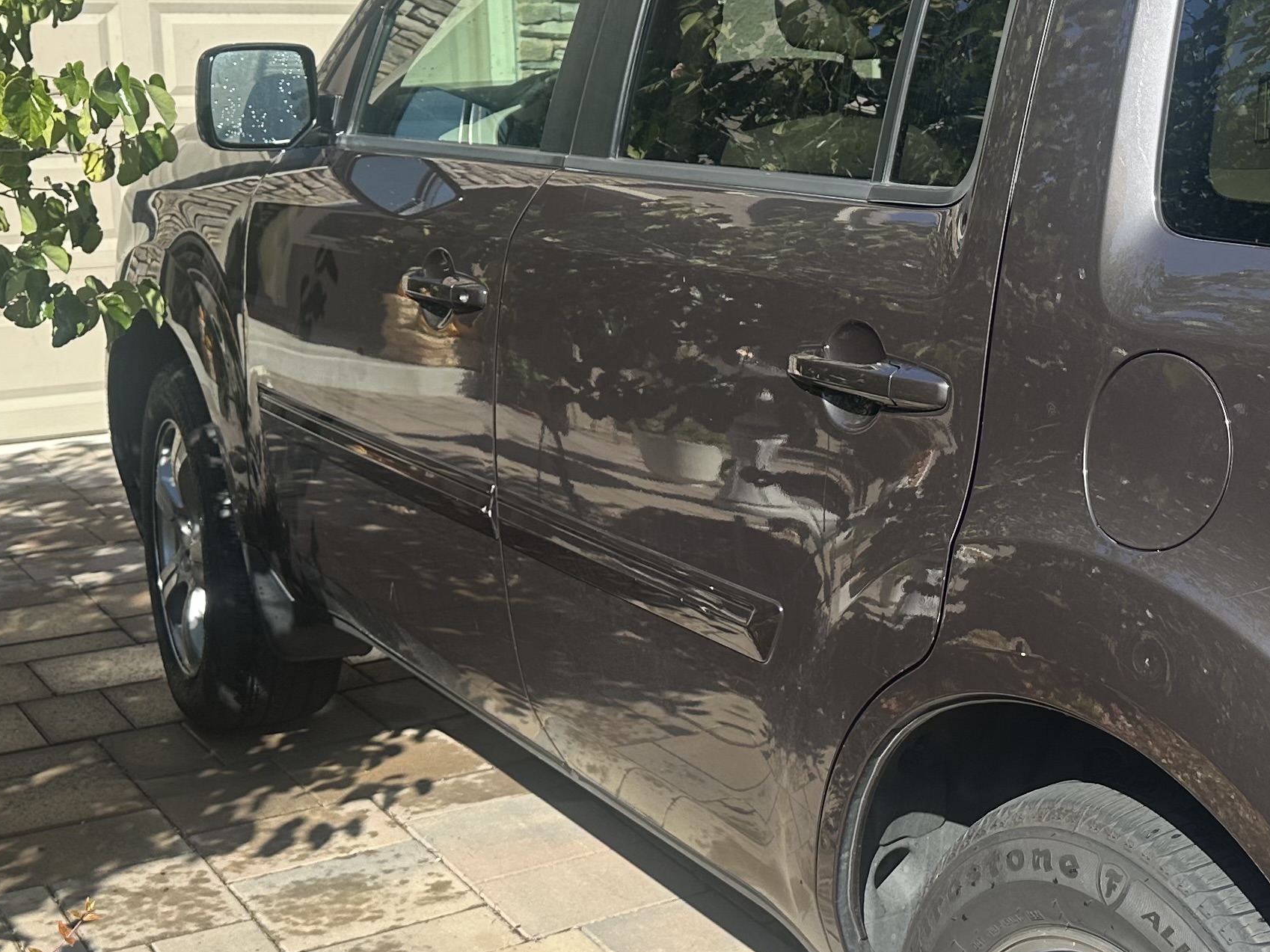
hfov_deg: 32.6
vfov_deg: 25.6
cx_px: 1060
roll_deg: +0.7
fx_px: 2091
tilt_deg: -7.7
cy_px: 341
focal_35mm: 57
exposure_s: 1/2155
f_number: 1.78
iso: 80
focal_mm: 6.86
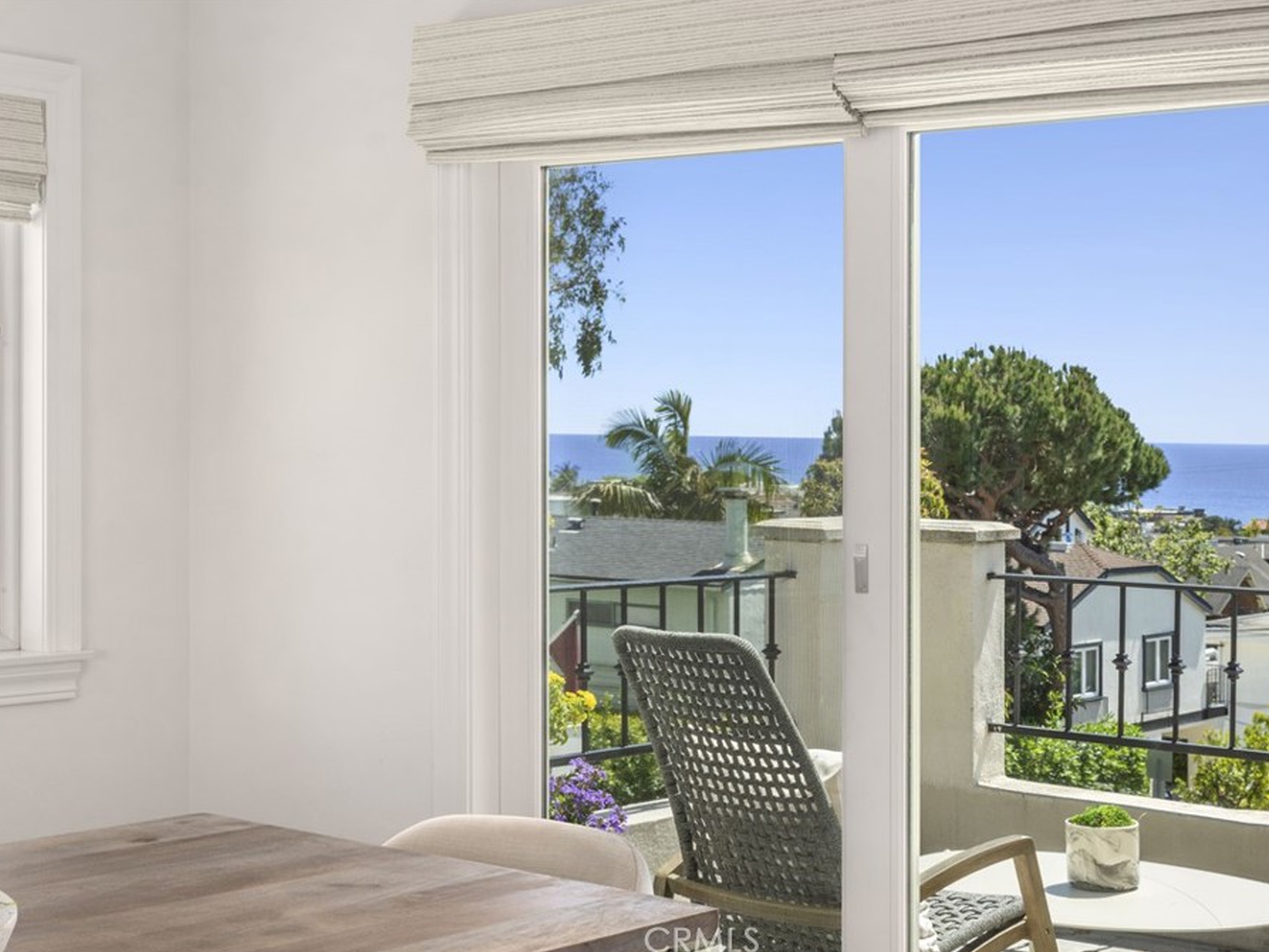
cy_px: 477
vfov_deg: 27.0
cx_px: 583
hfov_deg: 35.5
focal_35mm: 54
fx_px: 1980
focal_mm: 49
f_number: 11
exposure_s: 1/15
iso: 100
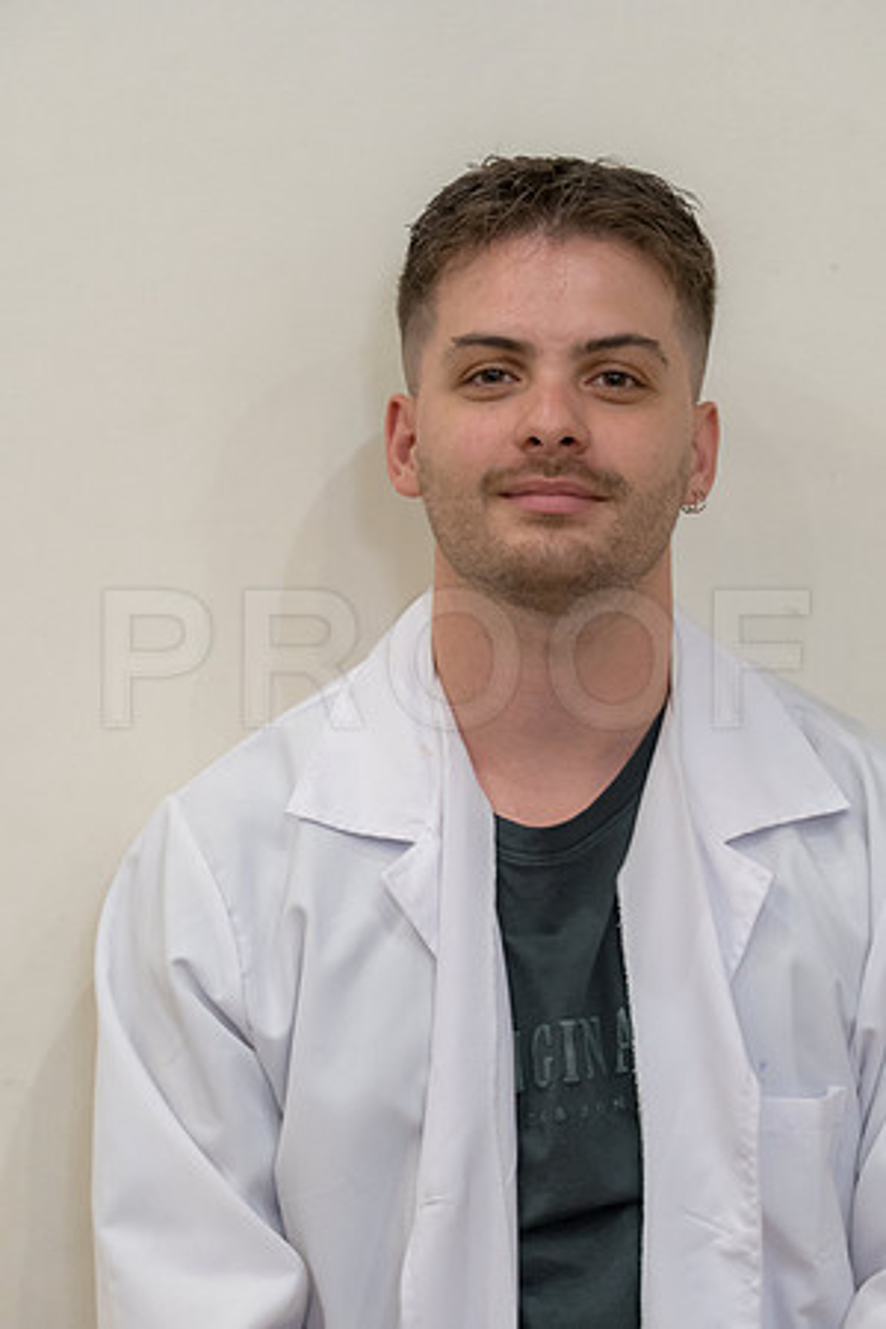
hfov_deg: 7.6
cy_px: 664
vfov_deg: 11.4
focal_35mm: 180
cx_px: 443
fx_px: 6644
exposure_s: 1/80
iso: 5000
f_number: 4
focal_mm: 180
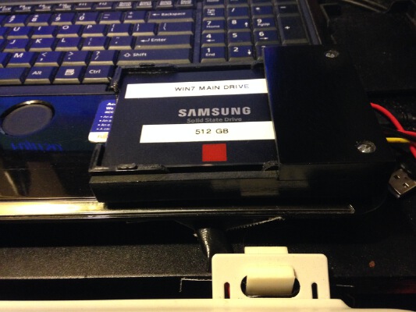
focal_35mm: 33
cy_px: 156
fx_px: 397
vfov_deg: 43.0
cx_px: 208
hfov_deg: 55.3
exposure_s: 1/15
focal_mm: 4.12
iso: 400
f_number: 2.4
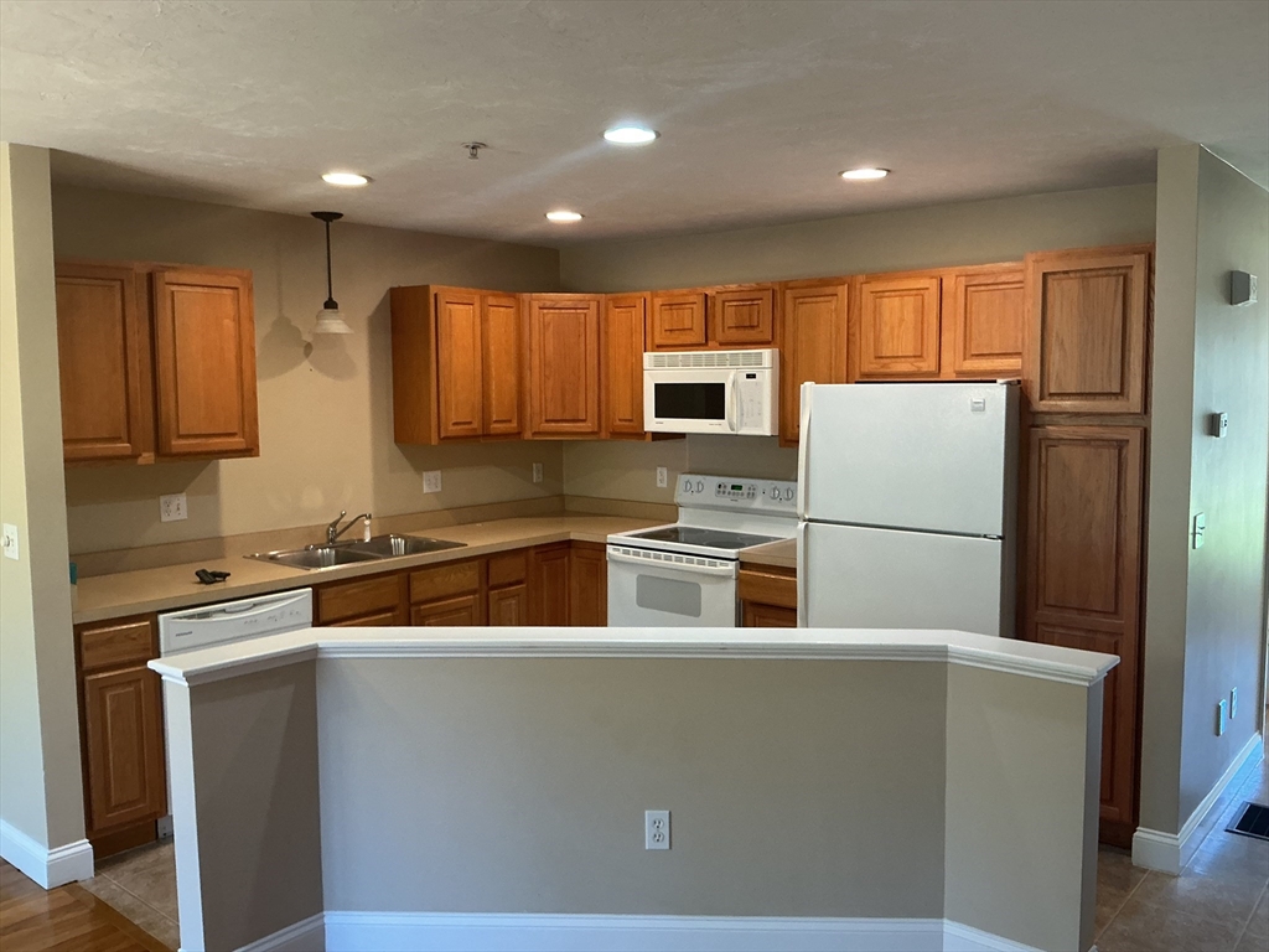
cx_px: 634
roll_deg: +0.6
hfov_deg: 61.7
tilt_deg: -4.7
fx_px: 1063
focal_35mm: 29
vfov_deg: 48.2
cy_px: 476
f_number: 1.8
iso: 80
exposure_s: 1/60
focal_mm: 3
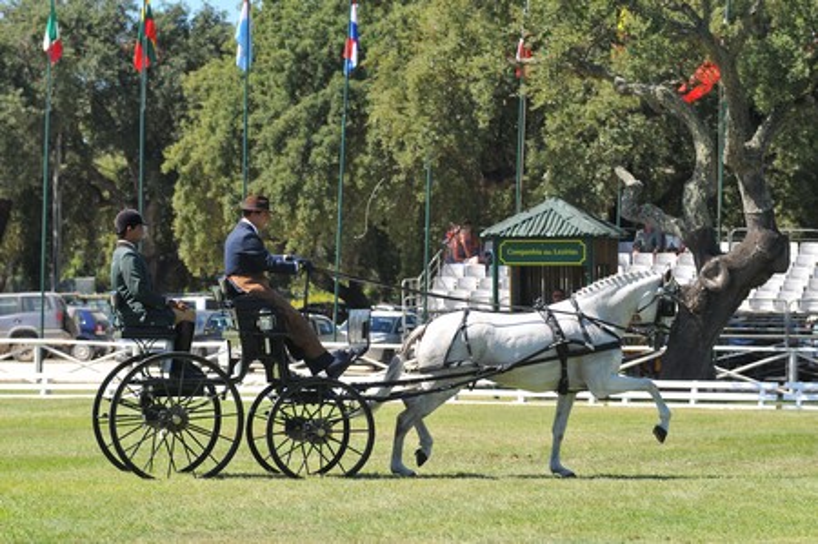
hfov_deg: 13.7
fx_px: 3405
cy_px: 272
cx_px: 409
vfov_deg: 9.1
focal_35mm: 150
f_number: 5
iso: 250
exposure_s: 1/640
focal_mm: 100
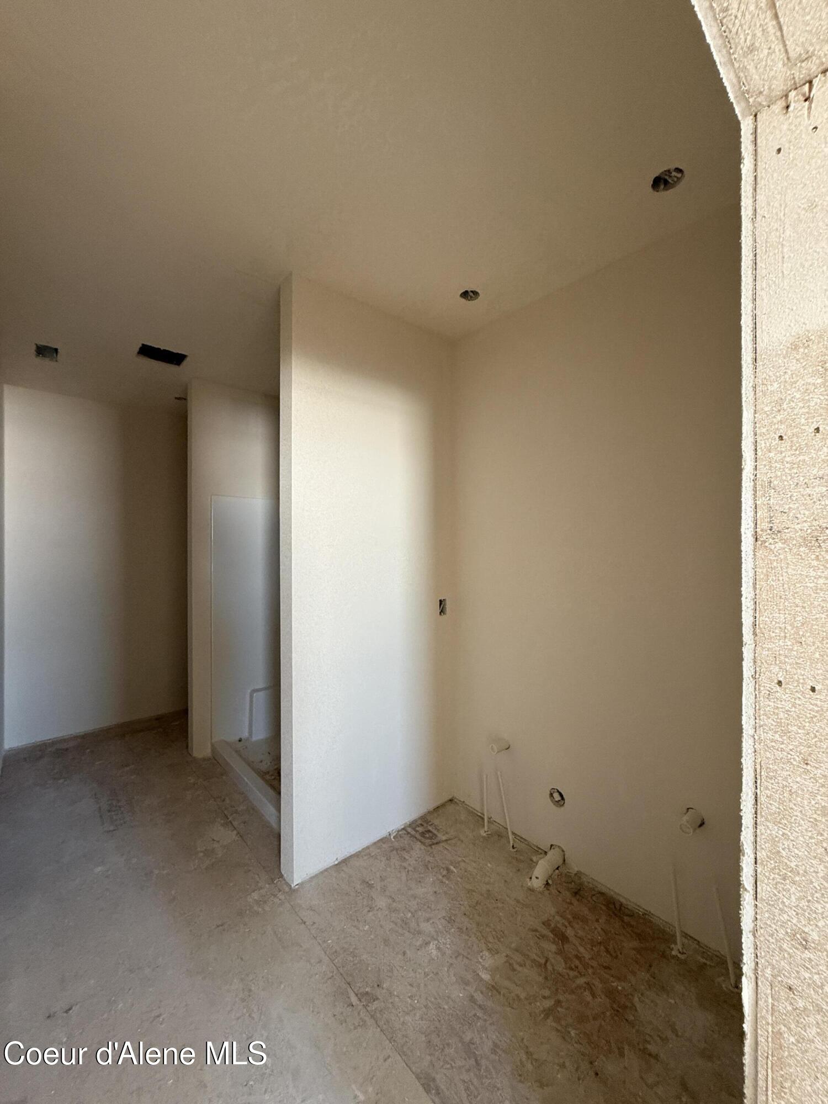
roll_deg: -0.6
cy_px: 552
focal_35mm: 14
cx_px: 414
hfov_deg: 85.7
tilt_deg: +0.7
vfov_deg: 102.1
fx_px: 446
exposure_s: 1/76
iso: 400
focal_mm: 2.22
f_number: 2.2
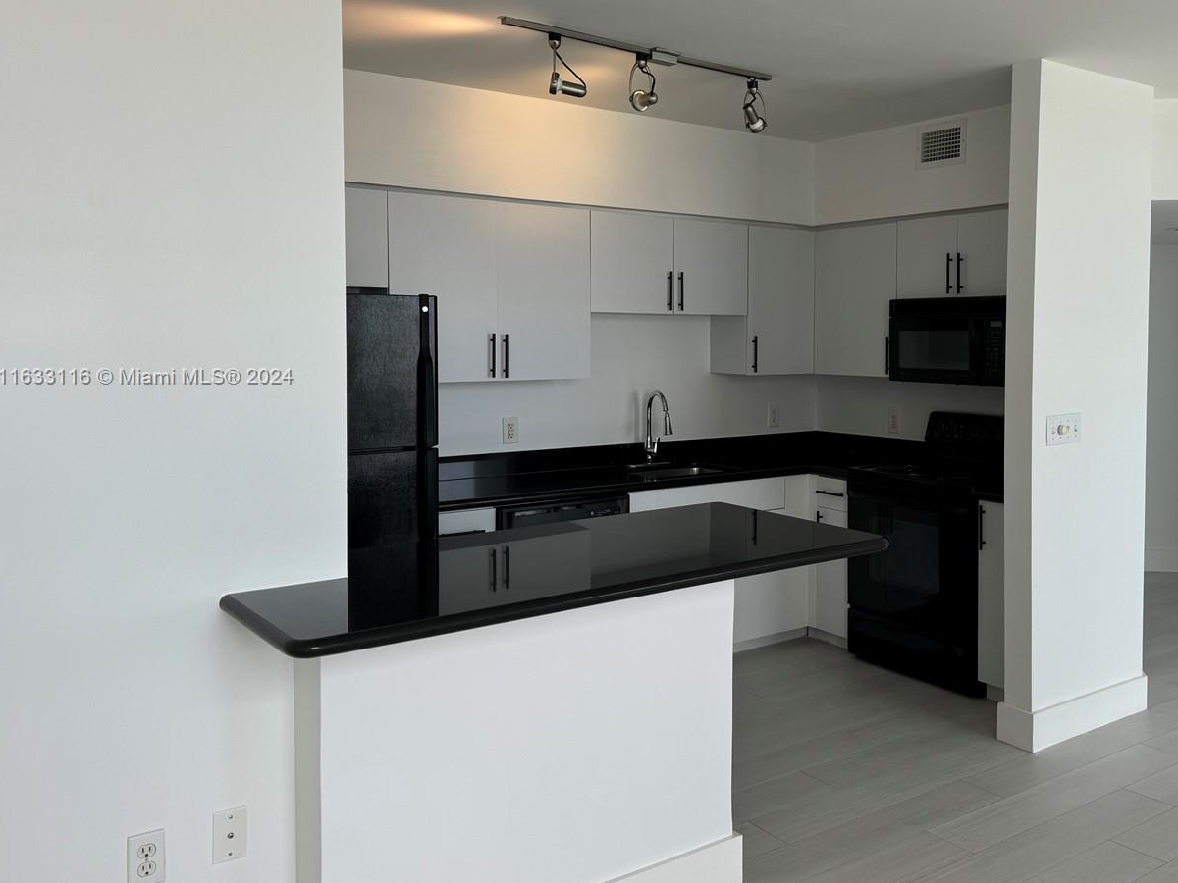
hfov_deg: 55.9
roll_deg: -0.7
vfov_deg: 44.0
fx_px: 1089
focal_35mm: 32
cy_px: 378
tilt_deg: -3.9
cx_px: 764
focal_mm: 6.76
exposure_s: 1/193
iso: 64
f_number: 1.78
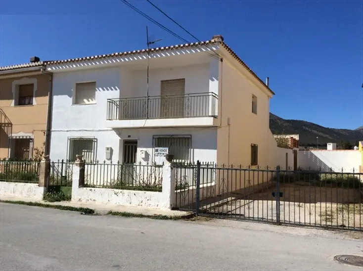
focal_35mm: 32
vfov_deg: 44.0
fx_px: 335
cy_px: 136
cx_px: 182
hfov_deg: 56.9
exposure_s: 1/2865
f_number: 2.4
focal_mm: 3.3
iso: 32
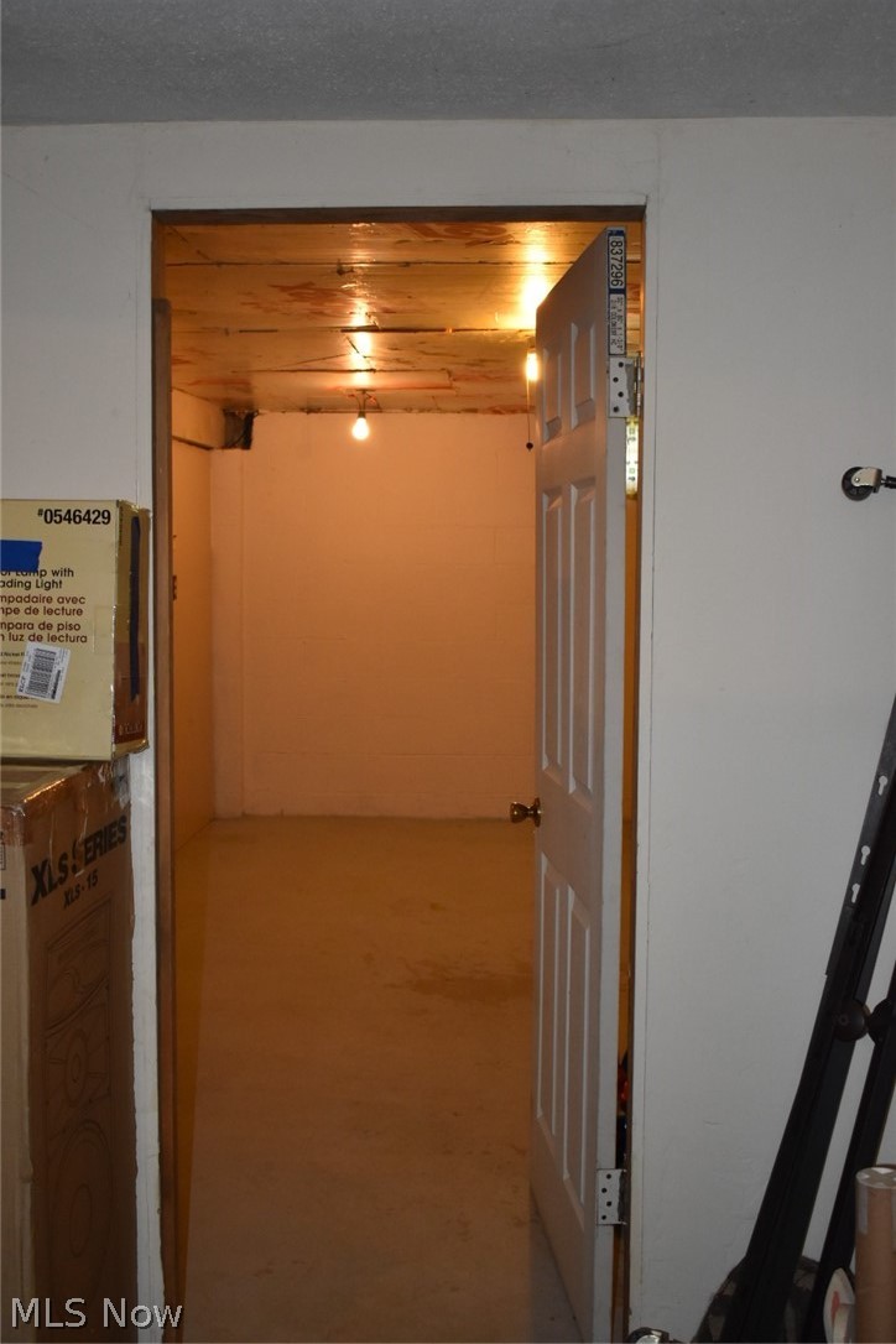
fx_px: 1512
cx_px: 448
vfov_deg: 47.9
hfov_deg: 33.0
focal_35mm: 40
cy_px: 672
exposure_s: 1/125
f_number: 4
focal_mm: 27
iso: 1250
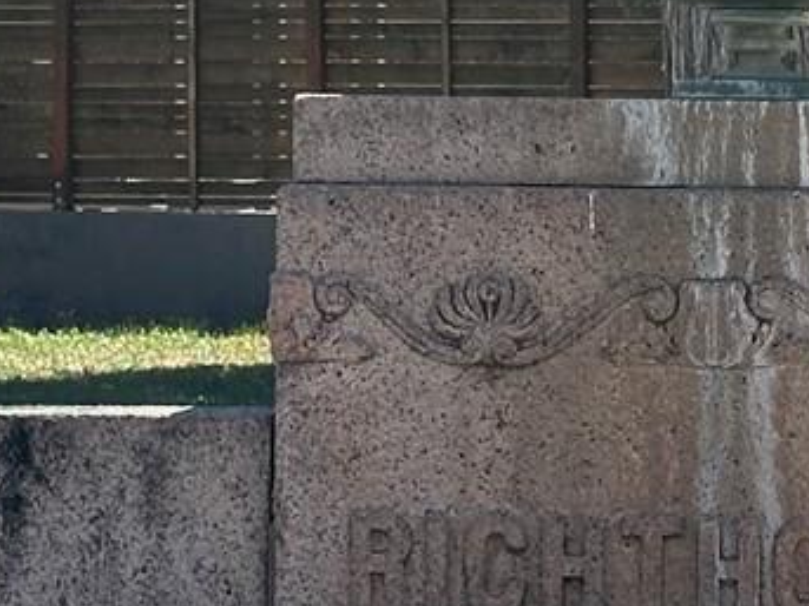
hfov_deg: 8.8
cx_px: 800
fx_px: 5233
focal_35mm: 224
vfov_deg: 6.6
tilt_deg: -2.4
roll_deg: -0.3
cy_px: 347
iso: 64
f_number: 1.78
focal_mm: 6.86
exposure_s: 1/980
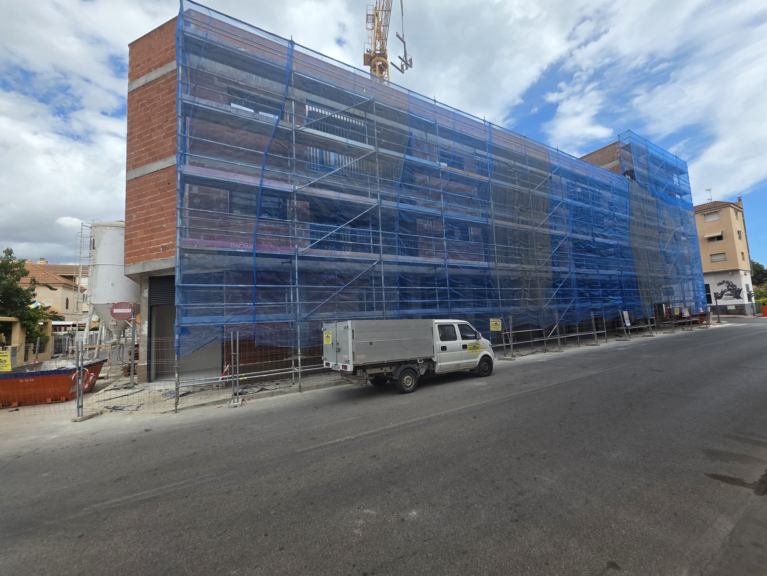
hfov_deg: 106.2
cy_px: 288
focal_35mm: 13
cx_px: 384
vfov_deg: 89.9
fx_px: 288
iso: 40
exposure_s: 1/1844
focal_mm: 2.2
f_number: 1.9
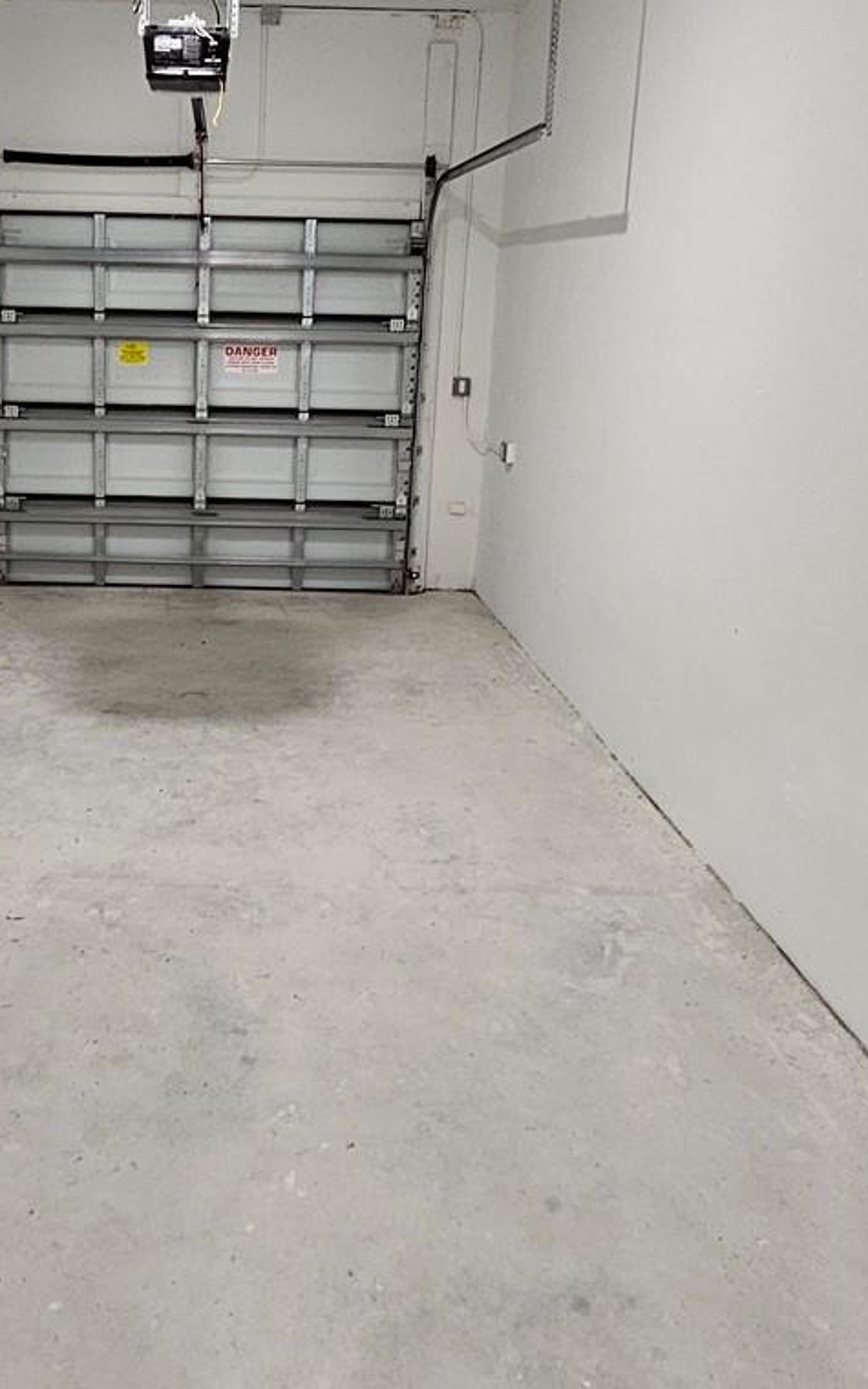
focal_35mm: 29
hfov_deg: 42.2
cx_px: 245
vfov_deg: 64.3
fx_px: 1098
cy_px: 585
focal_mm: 2.2
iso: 500
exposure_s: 1/30
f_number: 2.2
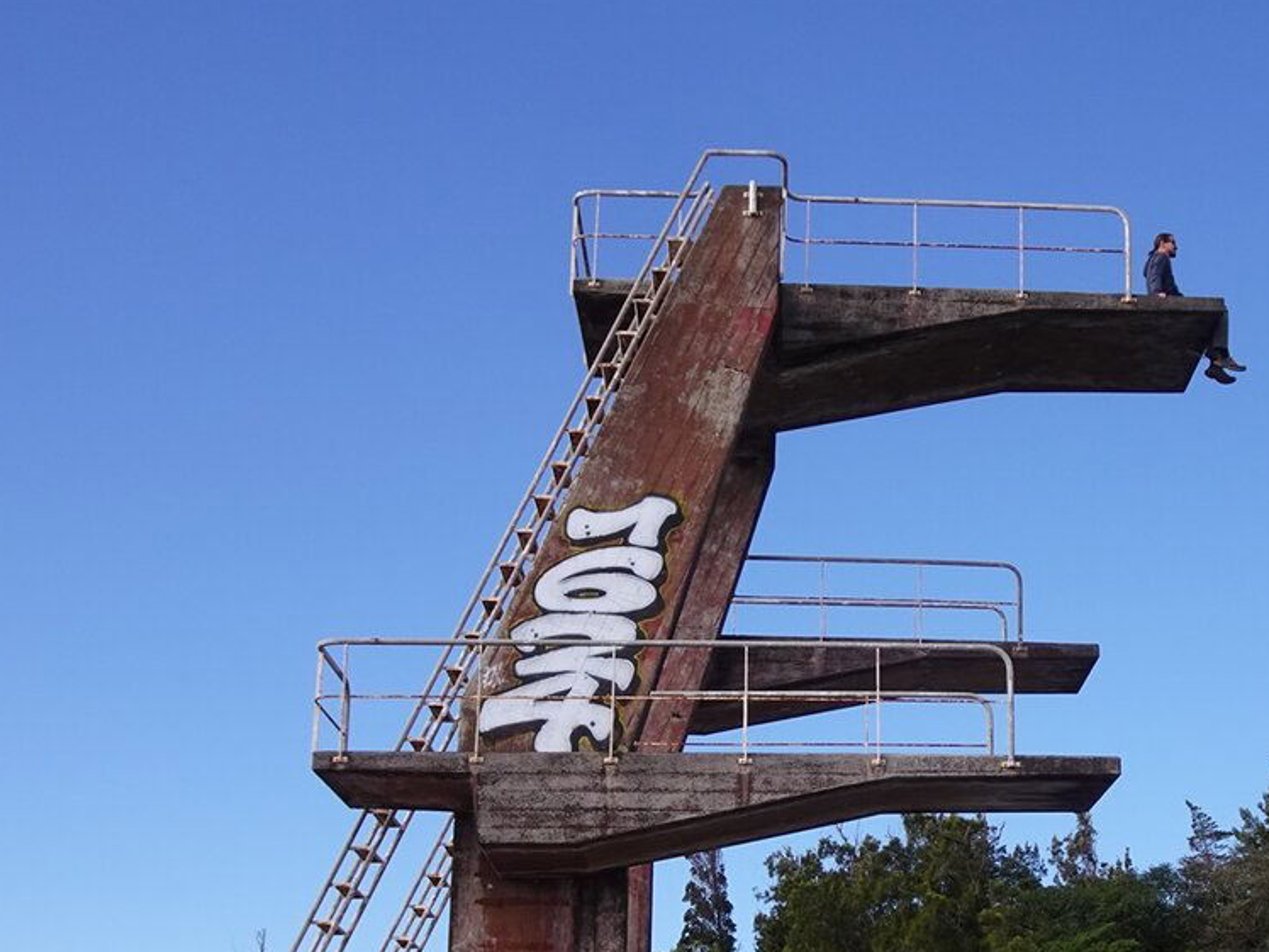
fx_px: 2053
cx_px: 926
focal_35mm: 56
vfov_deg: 25.8
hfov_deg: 33.8
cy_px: 720
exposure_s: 1/640
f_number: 4
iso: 80
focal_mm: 5.7
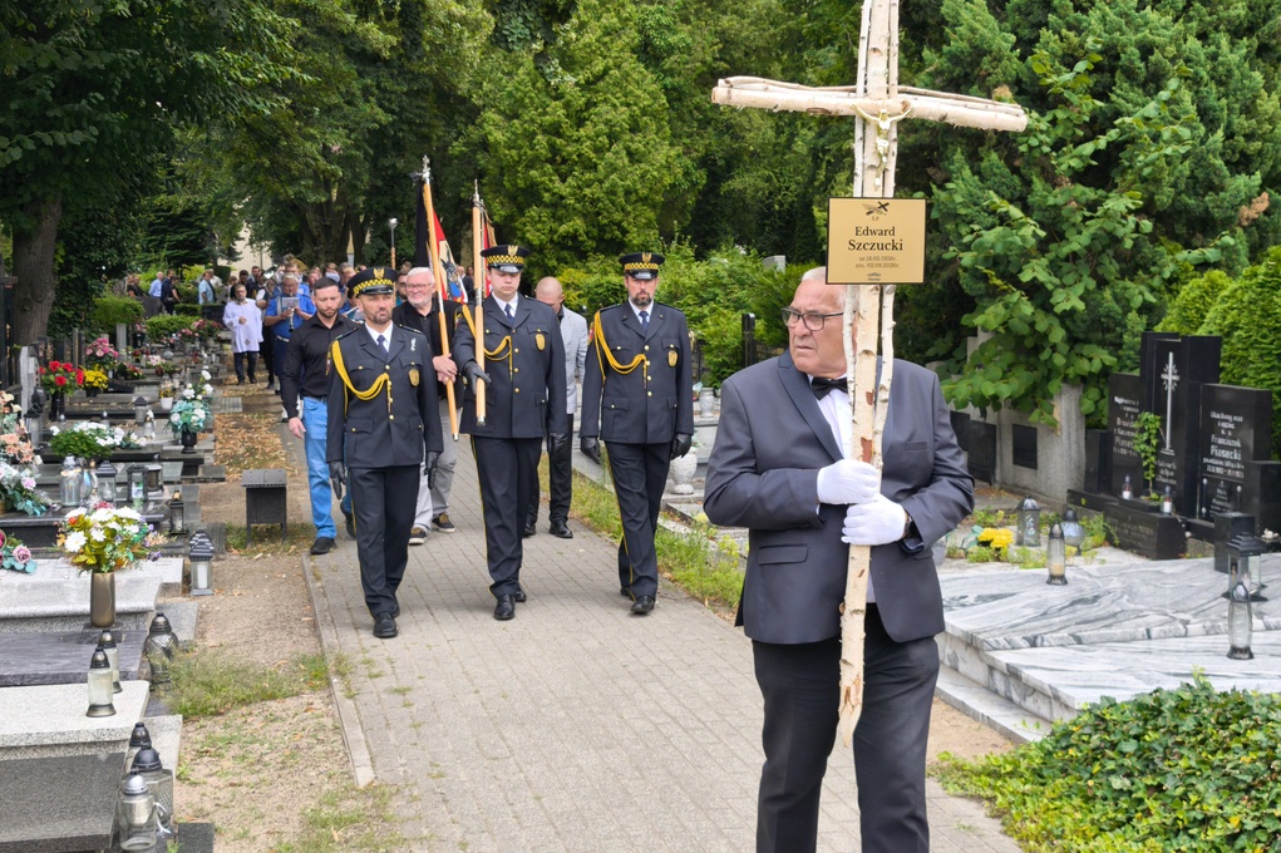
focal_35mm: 48
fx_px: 1707
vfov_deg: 28.1
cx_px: 640
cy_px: 401
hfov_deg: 41.1
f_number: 1.6
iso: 50
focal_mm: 6.57
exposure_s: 1/610
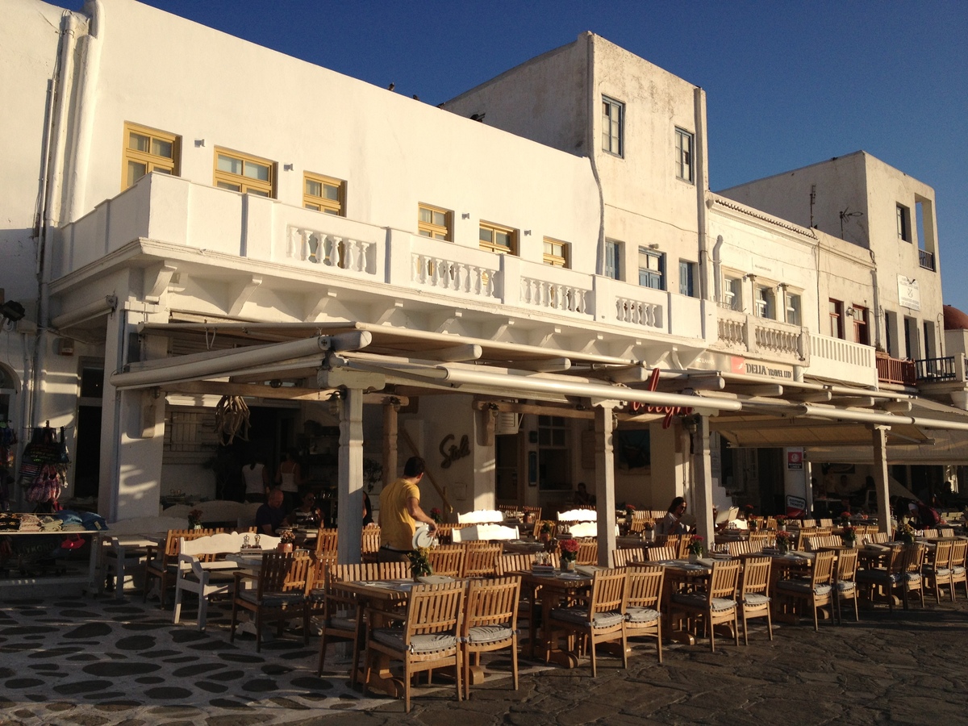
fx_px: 979
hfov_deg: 52.6
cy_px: 363
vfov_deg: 40.7
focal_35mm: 35
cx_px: 484
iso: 50
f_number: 2.4
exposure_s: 1/2762
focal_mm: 4.28
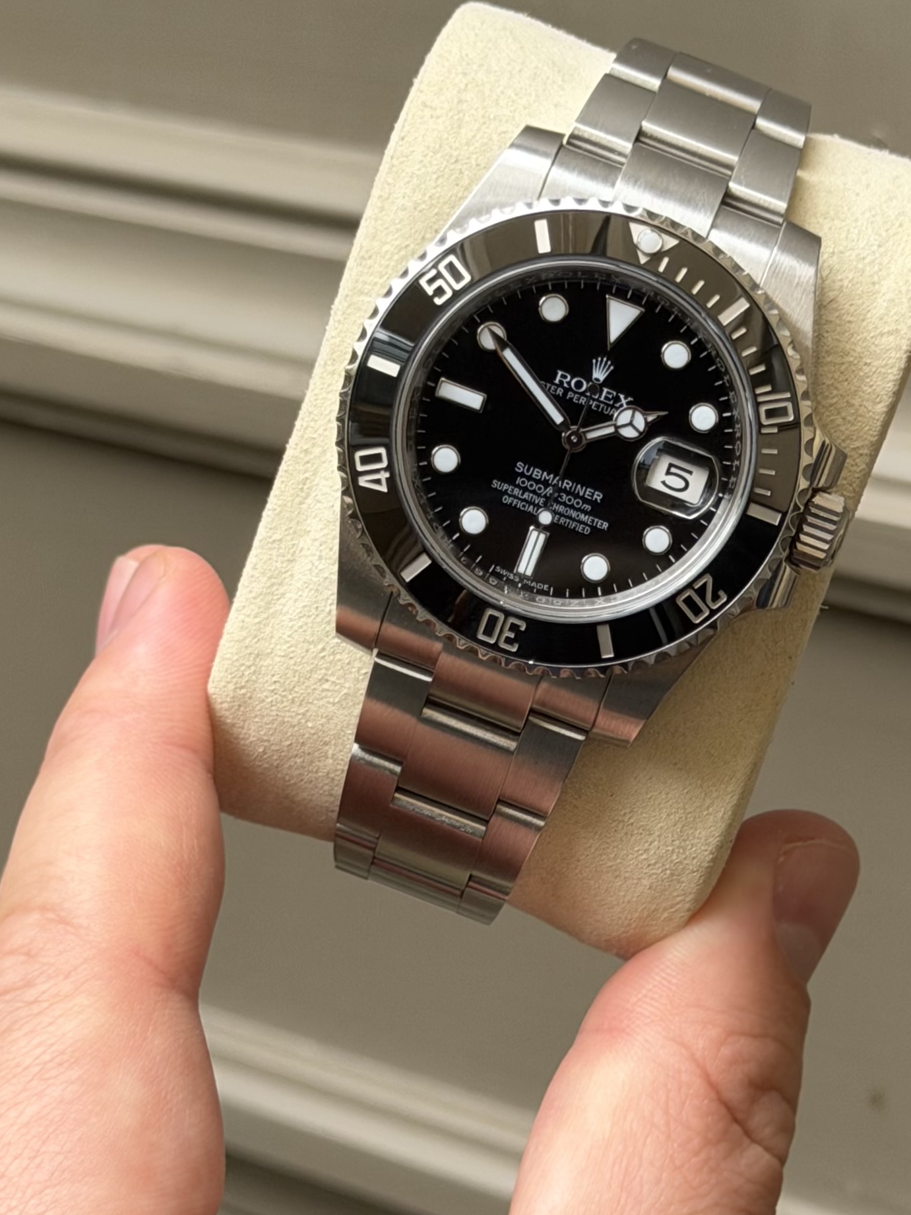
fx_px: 2211
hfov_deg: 23.2
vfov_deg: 30.7
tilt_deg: -21.9
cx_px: 570
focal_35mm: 63
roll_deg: -1.9
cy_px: 524
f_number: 1.78
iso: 100
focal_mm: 6.76
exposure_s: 1/93
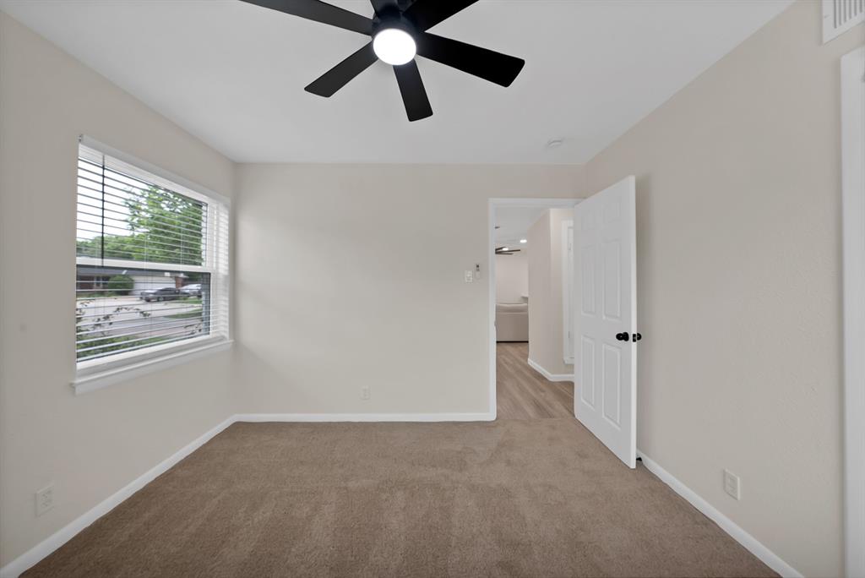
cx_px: 432
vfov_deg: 90.1
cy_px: 289
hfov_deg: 112.6
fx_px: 288
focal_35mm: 12
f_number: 9
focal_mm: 12
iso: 640
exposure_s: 1/8
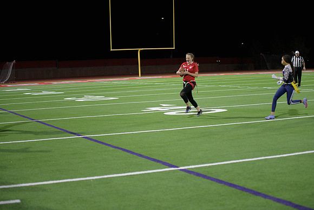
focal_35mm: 70
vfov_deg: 19.5
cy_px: 105
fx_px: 611
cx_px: 157
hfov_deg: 28.8
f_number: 2.8
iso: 3600
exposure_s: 1/640
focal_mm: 70
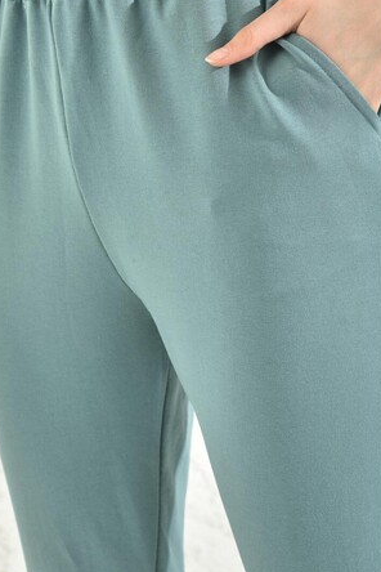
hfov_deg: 14.7
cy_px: 142
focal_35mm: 93
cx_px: 202
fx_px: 1476
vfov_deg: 21.7
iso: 100
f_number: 7.1
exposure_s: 1/160
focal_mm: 55
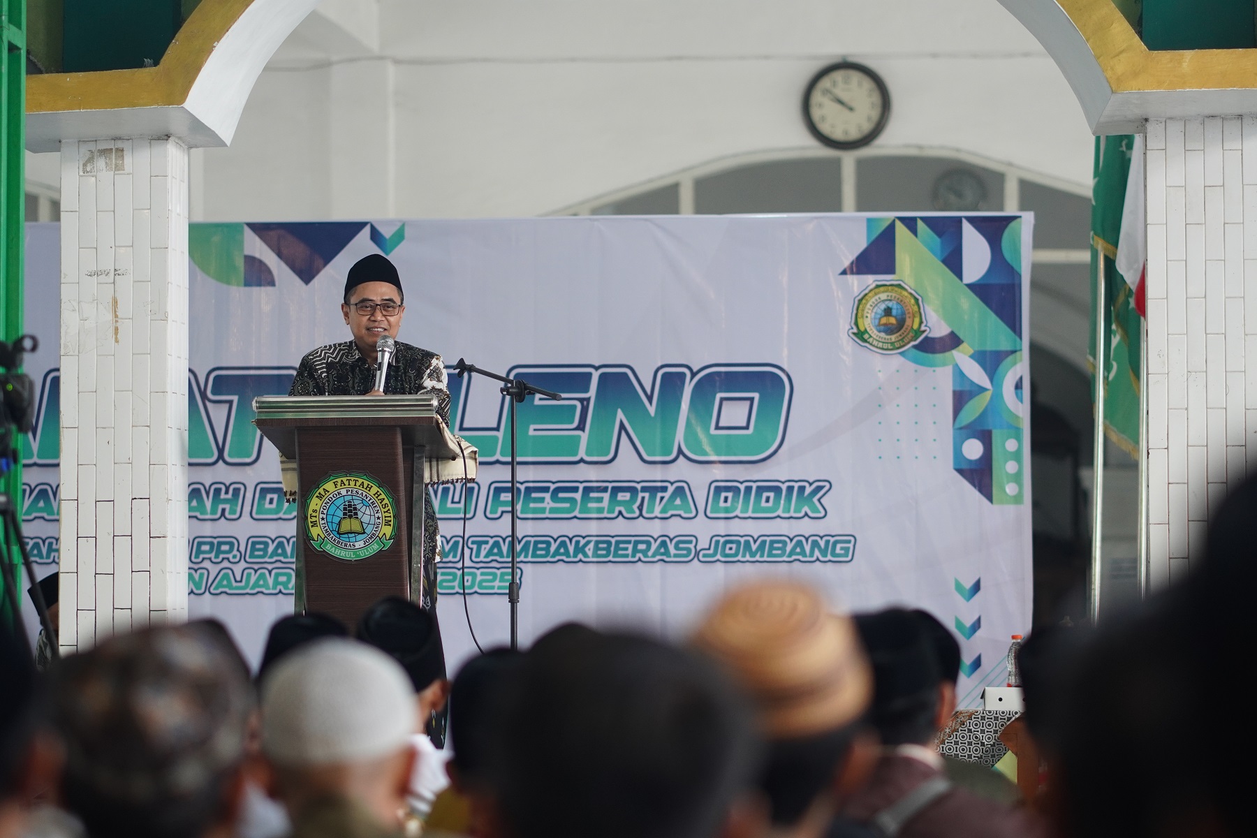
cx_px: 628
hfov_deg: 16.1
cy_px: 419
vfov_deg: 10.8
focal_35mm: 128
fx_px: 4452
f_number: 2
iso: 500
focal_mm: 85
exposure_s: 1/320
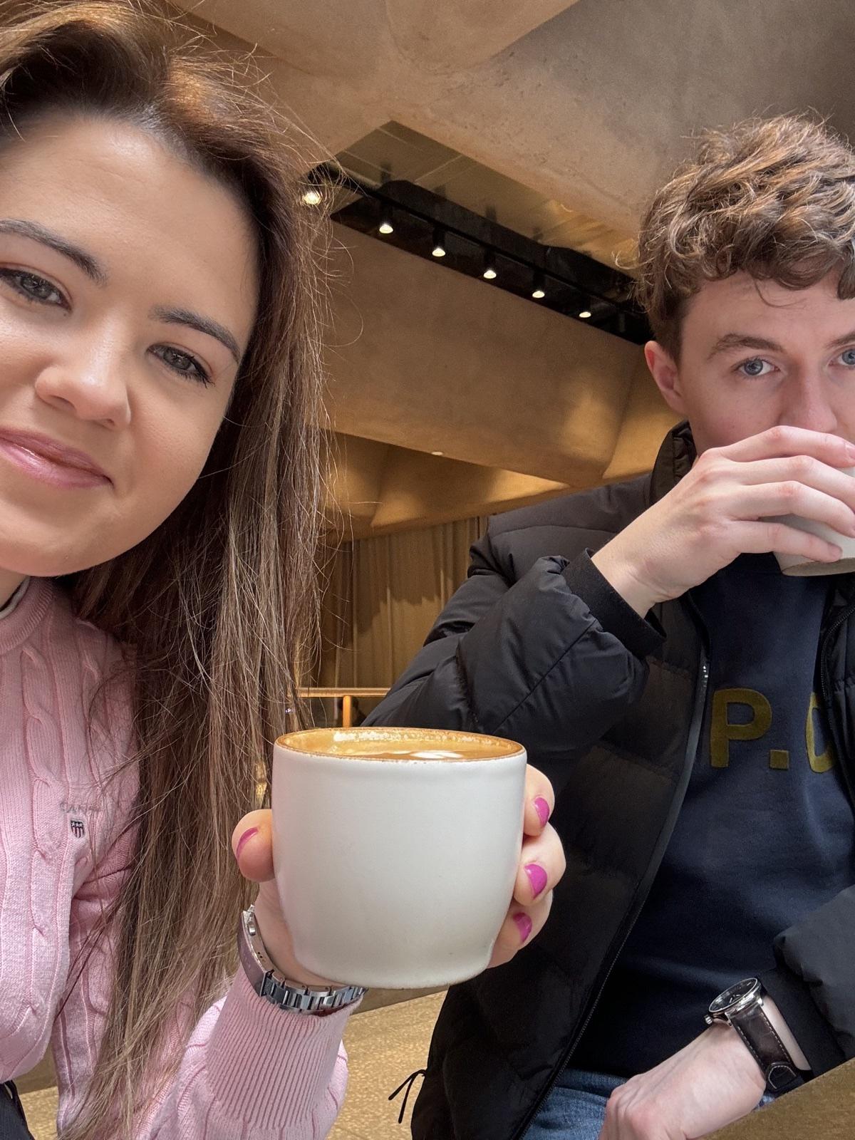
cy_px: 570
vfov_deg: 60.0
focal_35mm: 30
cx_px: 428
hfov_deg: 46.8
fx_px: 988
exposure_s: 1/60
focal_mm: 2.69
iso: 80
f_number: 1.9
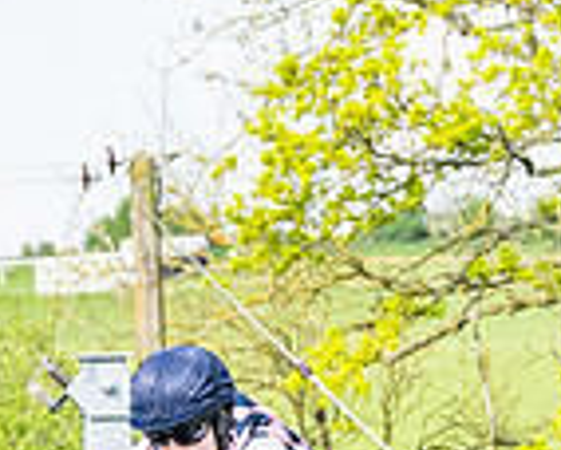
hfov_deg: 3.4
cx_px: 32
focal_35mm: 575
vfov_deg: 2.7
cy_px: 1035
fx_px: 9560
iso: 400
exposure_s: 1/1250
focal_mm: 70
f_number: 5.6
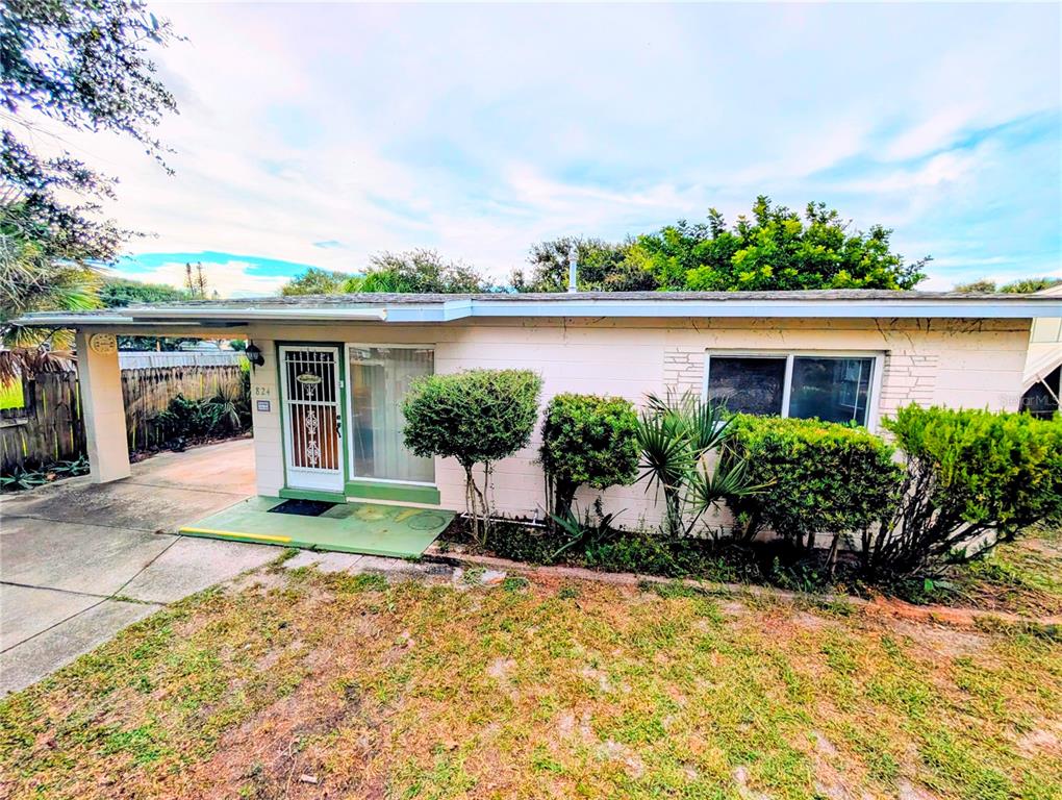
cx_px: 531
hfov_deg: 110.5
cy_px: 400
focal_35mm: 12
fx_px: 369
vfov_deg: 94.6
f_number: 1.7
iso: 48
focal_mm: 2.02
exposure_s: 1/1427
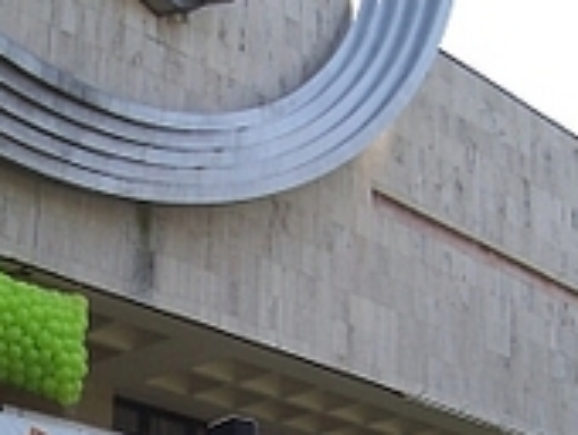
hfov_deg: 24.2
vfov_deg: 17.8
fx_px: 1338
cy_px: 483
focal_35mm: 80
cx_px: 163
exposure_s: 1/250
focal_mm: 5.6
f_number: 5.6
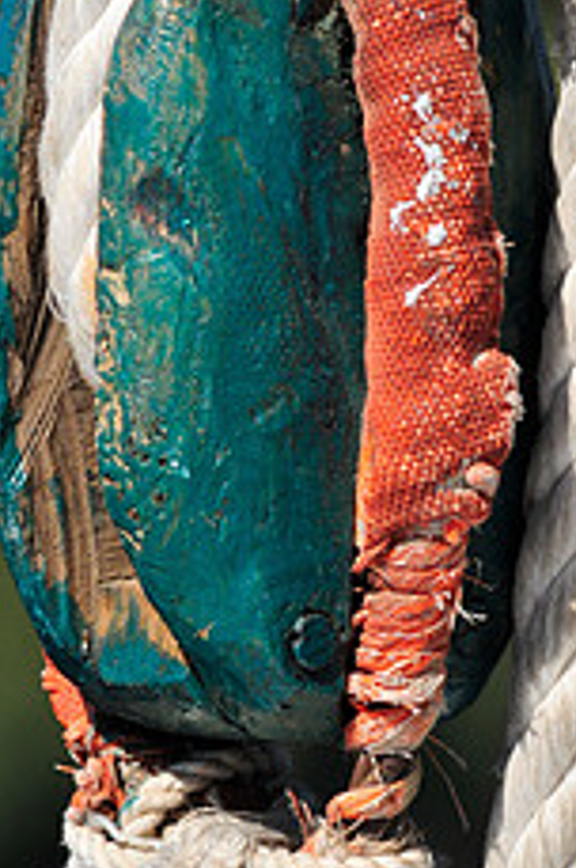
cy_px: 220
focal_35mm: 383
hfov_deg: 3.6
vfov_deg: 5.4
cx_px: 377
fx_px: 9219
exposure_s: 1/800
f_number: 14
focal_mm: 130
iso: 500
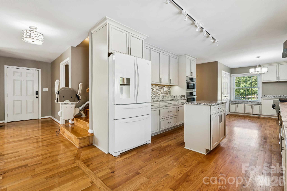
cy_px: 96
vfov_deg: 72.4
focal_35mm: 16
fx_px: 131
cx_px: 144
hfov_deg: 95.3
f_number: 13
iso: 200
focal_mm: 16.4
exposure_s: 1/4
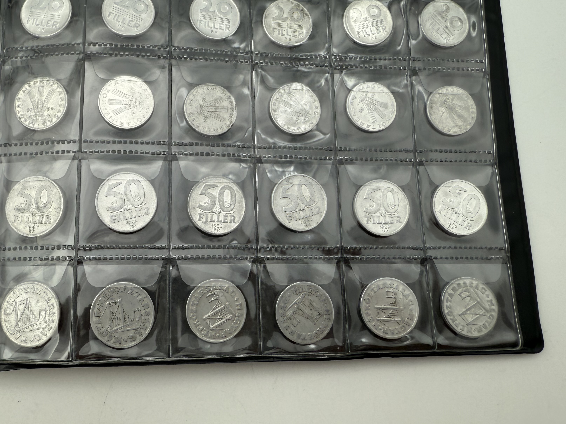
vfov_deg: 46.6
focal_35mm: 30
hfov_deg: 59.4
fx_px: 490
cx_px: 224
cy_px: 176
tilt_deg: -80.6
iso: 40
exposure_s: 1/205
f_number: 2.2
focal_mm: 2.22
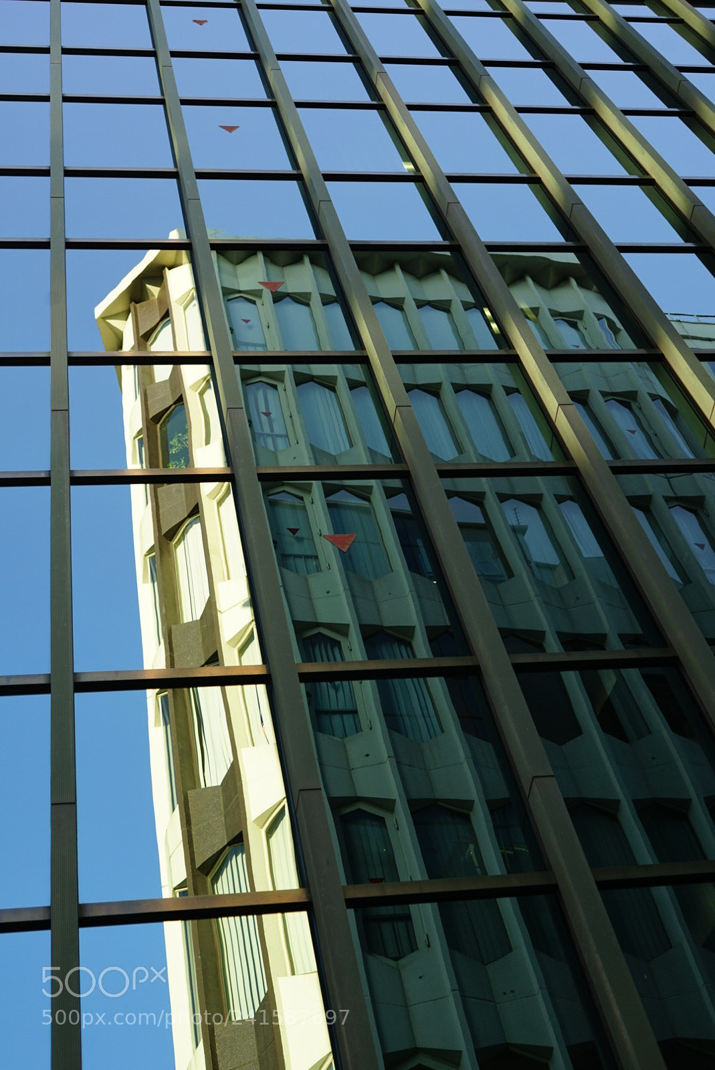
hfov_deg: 27.0
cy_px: 535
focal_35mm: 50
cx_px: 358
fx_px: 1487
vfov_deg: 39.6
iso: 200
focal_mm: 50
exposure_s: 1/125
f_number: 5.6
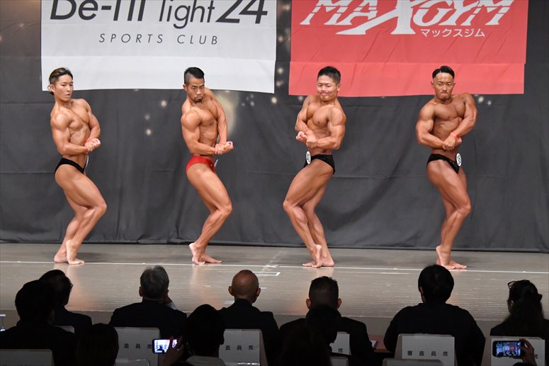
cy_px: 183
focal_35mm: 150
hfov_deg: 13.7
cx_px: 274
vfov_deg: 9.1
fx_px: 2286
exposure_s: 1/400
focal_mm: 100
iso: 6400
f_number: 5.6
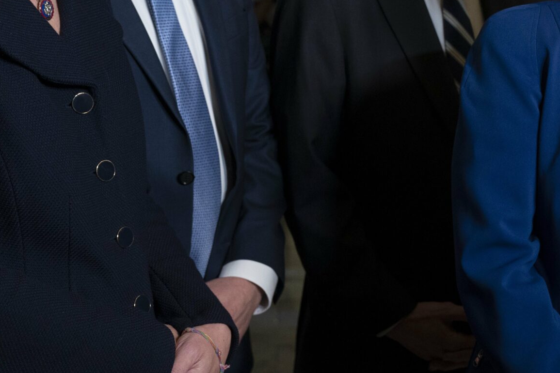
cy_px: 93
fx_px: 1275
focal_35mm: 82
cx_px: 577
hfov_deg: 23.6
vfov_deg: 16.6
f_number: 4.5
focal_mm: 37
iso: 2500
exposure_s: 1/320
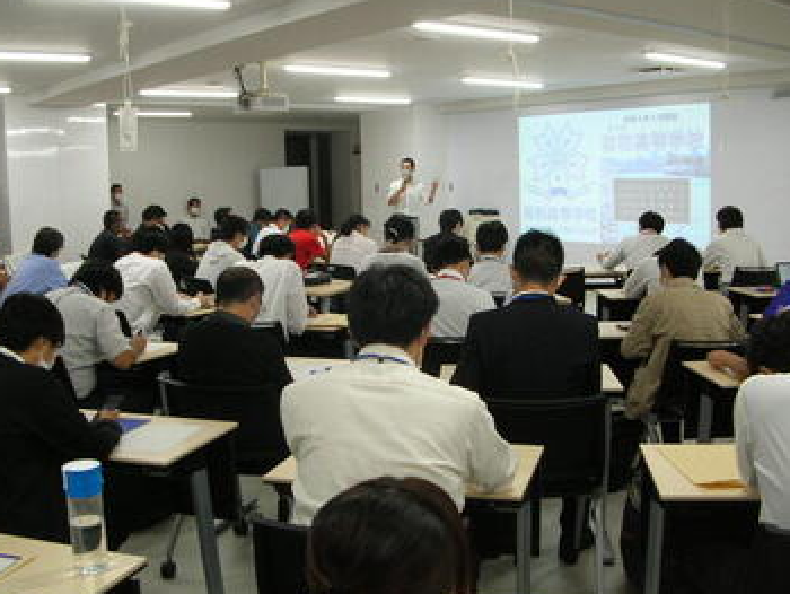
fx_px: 913
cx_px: 386
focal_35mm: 40
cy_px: 309
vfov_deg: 36.0
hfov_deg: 46.8
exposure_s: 1/25.7
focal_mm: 5.8
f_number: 2.8
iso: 50
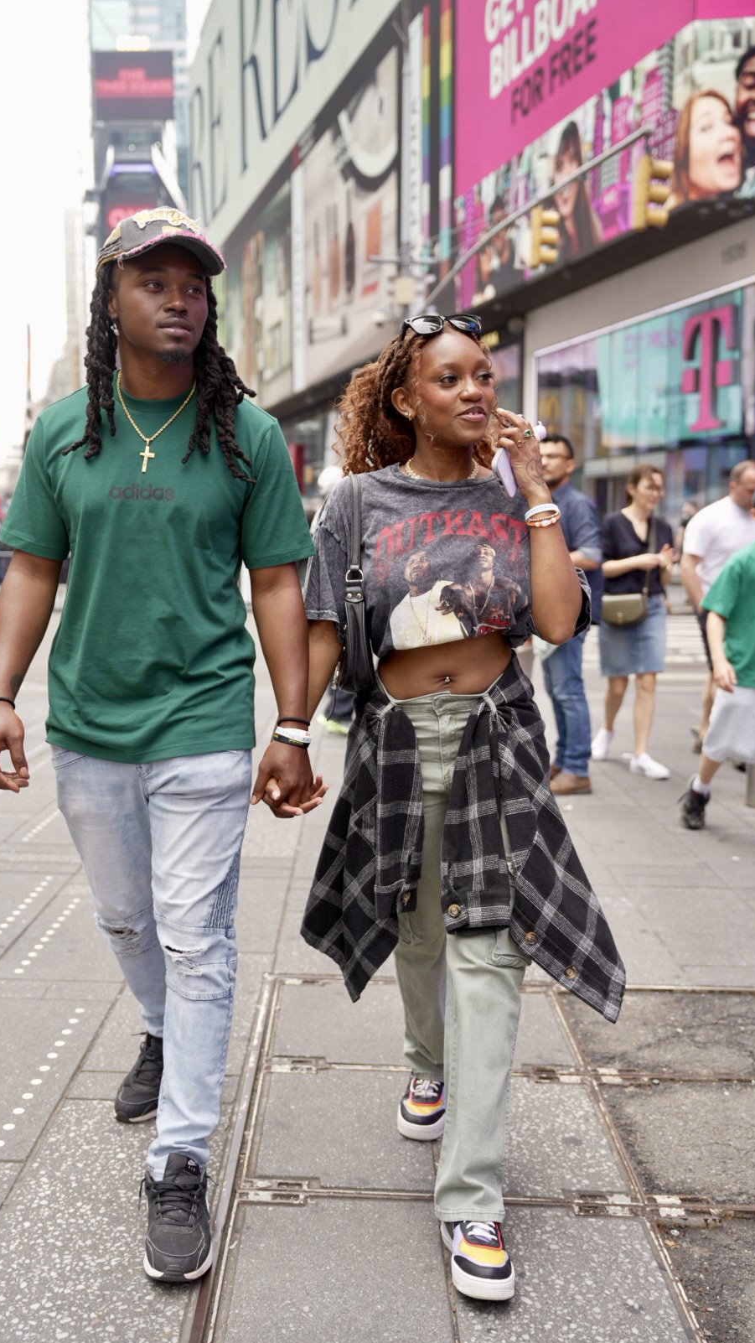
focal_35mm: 37
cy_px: 677
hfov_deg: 31.9
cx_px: 320
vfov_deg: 54.0
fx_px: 1317
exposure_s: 1/250
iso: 100
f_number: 2.8
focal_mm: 35
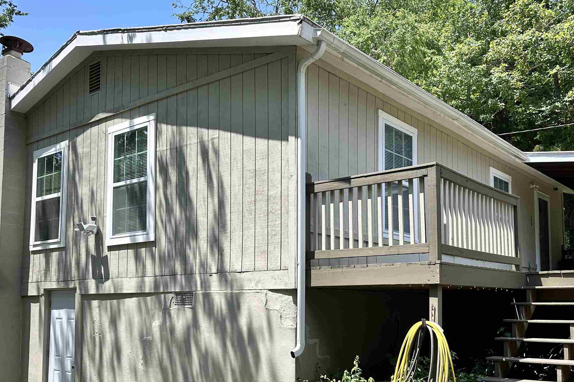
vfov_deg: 36.4
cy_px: 260
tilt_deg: +5.2
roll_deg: +0.2
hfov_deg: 53.0
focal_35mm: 36
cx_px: 325
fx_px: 574
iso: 80
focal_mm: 6.86
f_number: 1.78
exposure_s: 1/2155
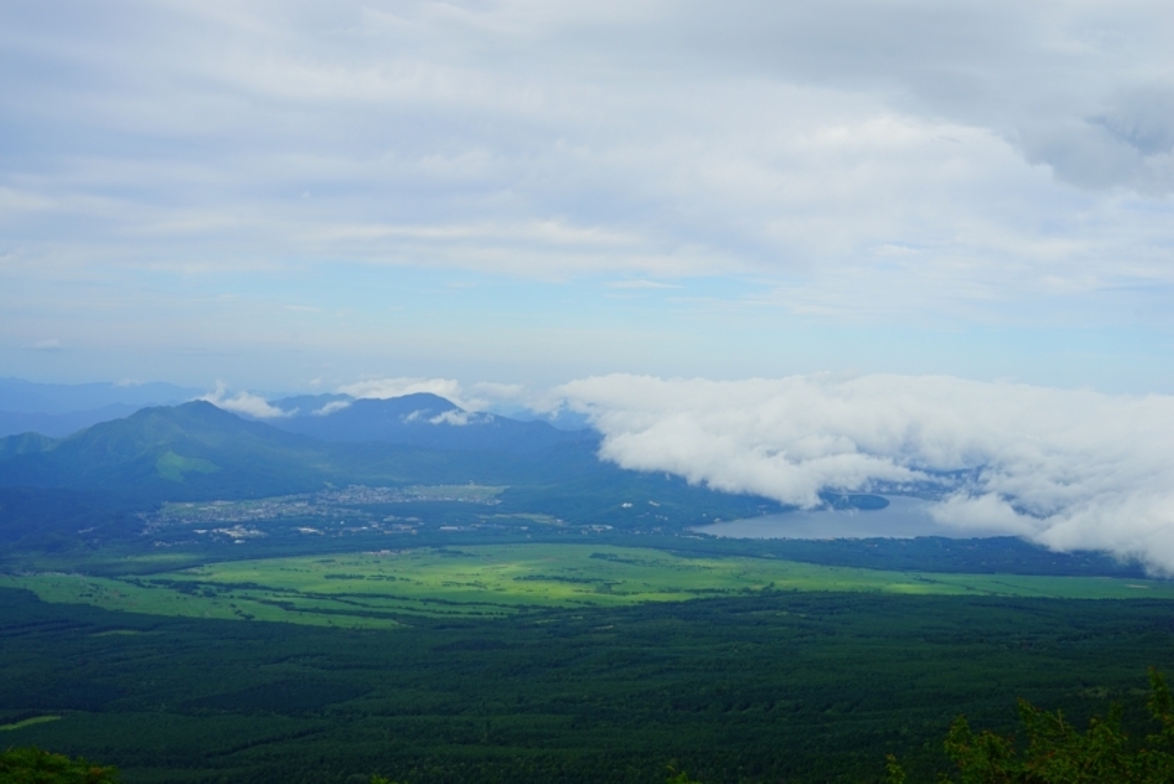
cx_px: 587
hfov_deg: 46.4
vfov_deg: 31.9
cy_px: 392
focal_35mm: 42
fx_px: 1370
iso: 100
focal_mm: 42
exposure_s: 1/125
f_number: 11
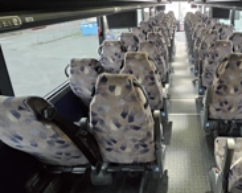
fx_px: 179
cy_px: 71
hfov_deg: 63.6
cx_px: 185
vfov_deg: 56.0
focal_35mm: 25
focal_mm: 1.74
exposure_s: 1/24
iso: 800
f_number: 2.2
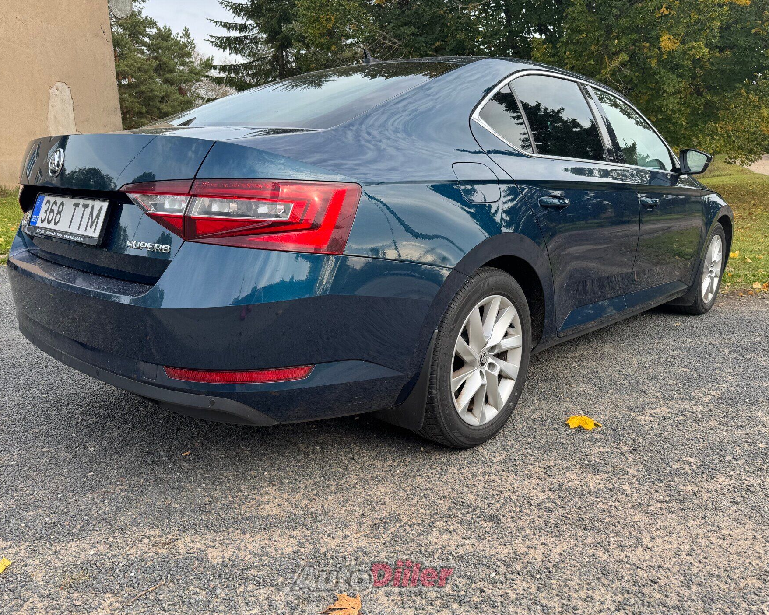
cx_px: 372
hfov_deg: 66.0
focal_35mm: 26
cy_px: 318
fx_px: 592
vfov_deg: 54.9
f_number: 1.78
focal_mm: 6.76
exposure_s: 1/693
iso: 80
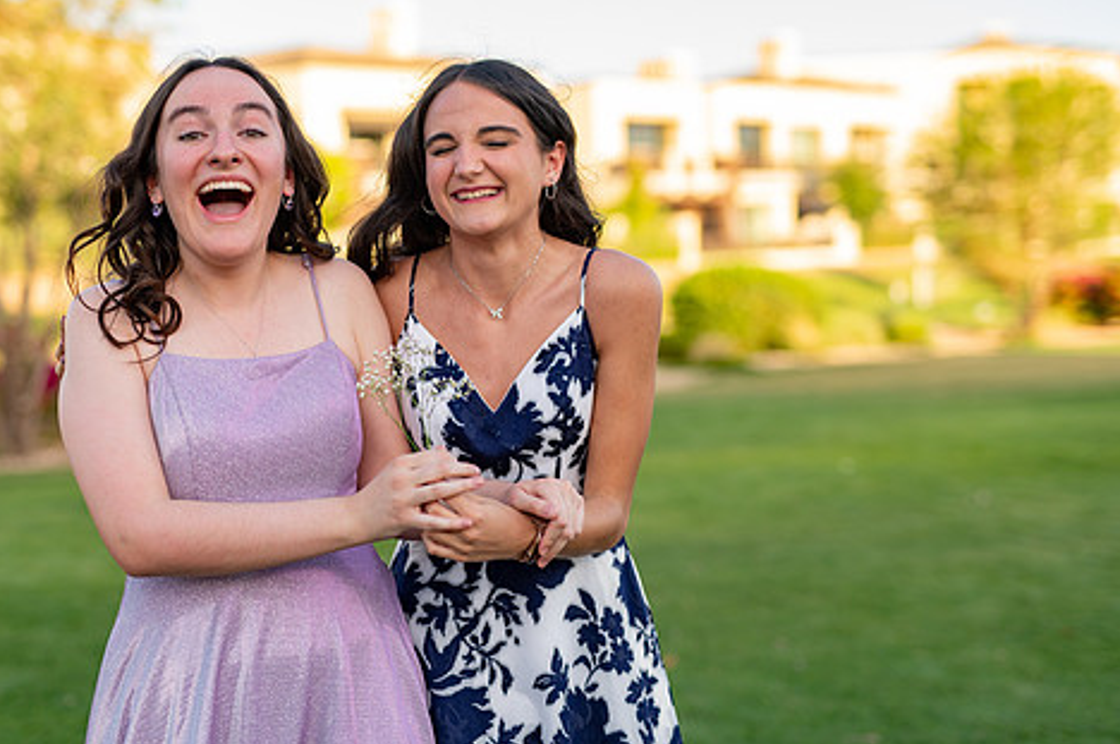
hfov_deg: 32.3
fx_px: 1927
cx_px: 436
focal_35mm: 62
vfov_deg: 21.9
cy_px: 325
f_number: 2
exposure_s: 1/640
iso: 100
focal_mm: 50
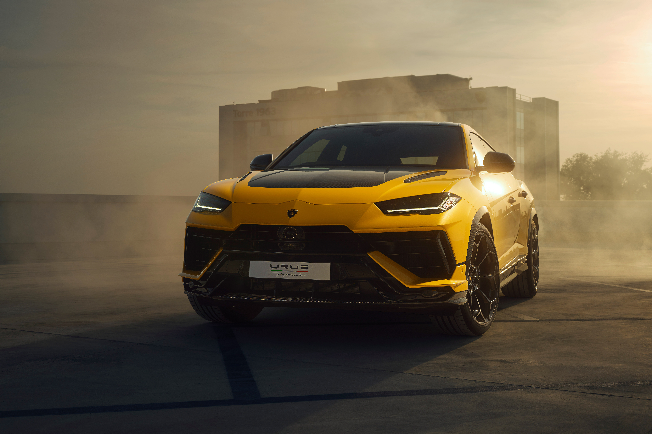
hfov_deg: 39.6
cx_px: 326
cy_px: 217
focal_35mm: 50
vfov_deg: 27.0
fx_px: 905
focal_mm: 50
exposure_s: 1/160
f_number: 9
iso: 125
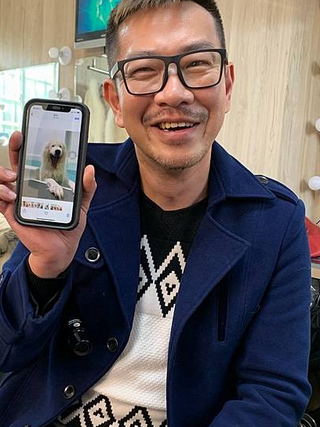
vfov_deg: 45.2
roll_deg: -2.7
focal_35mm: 41
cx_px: 122
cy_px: 276
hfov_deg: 35.0
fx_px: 505
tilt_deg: -8.2
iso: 125
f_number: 1.8
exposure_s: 1/60
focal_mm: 4.25
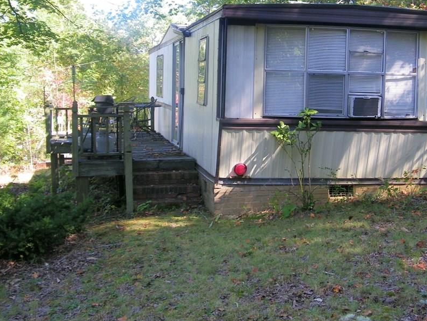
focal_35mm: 57
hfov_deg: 33.6
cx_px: 267
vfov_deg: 25.6
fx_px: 703
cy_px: 125
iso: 80
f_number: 3.9
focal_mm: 7.9
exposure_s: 1/80
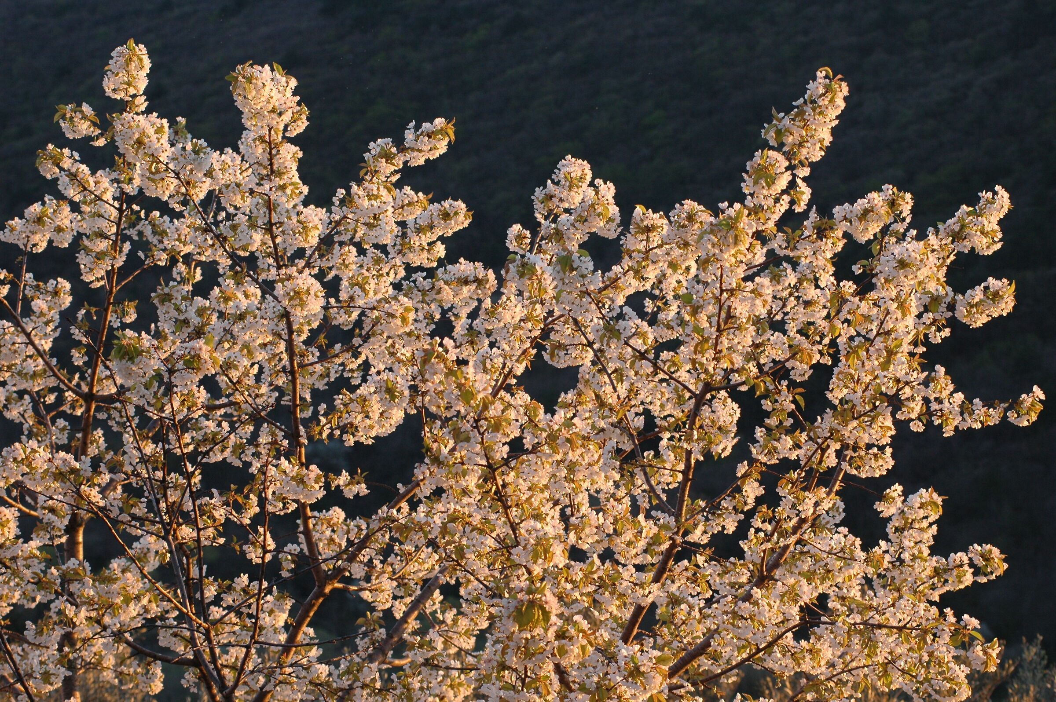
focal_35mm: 120
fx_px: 3517
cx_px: 528
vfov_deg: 11.4
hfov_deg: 17.1
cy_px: 351
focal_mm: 80
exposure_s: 1/100
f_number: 7.1
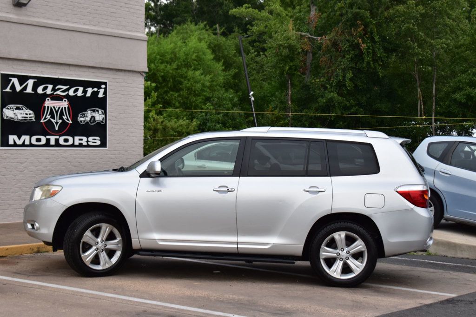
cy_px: 158
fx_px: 952
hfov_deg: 28.1
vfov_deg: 18.9
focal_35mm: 72
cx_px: 238
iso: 400
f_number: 7.1
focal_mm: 48
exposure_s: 1/25
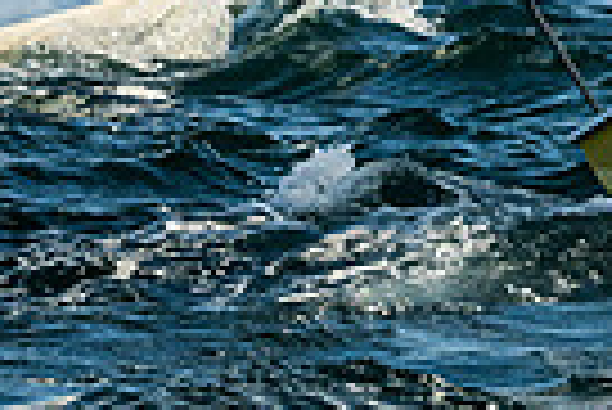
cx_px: 809
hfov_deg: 1.6
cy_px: -614
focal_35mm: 1280
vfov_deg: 1.1
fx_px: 21783
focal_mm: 220
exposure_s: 1/5000
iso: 400
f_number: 5.6
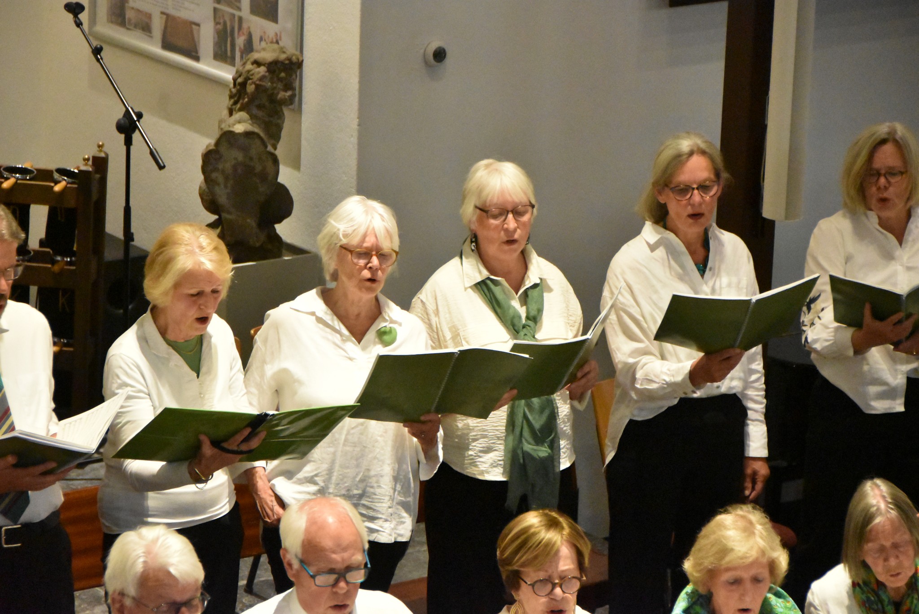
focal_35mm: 180
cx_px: 460
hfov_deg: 11.4
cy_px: 307
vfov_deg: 7.6
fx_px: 4596
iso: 12800
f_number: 5.3
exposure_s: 1/160
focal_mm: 120
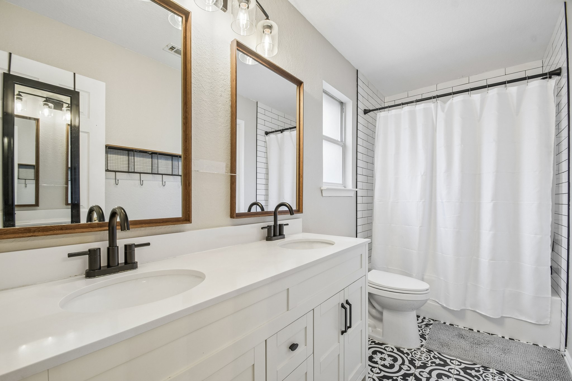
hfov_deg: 100.4
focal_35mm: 15
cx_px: 286
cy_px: 190
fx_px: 238
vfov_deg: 77.3
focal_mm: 10
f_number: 8
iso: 400
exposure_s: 1/10
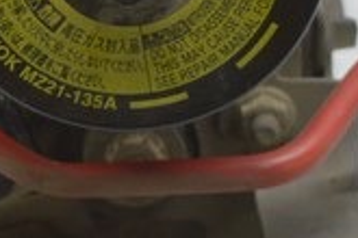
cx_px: -20
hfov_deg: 7.3
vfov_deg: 4.9
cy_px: -116
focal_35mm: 279
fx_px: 2774
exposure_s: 1/20
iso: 400
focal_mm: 30
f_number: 5.6
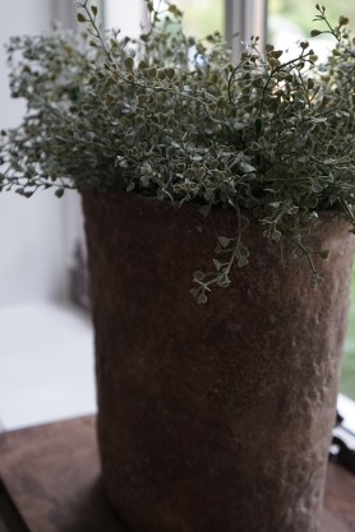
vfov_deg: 42.7
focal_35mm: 46
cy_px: 276
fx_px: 680
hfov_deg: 29.0
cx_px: 245
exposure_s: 1/160
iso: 1250
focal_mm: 32
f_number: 4
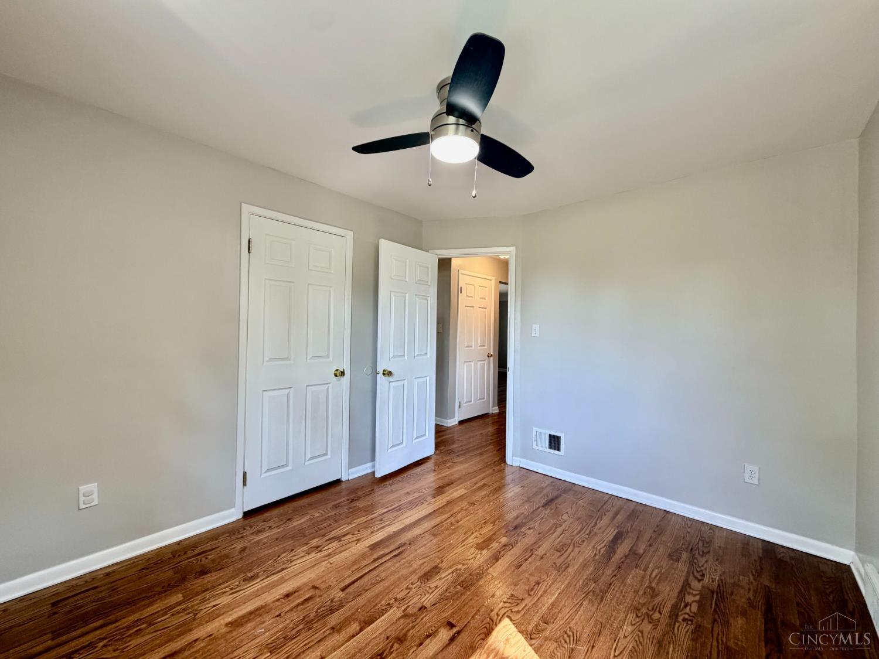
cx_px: 440
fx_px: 356
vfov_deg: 85.7
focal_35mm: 14
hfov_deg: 102.1
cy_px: 330
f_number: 2.2
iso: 160
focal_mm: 2.22
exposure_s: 1/120
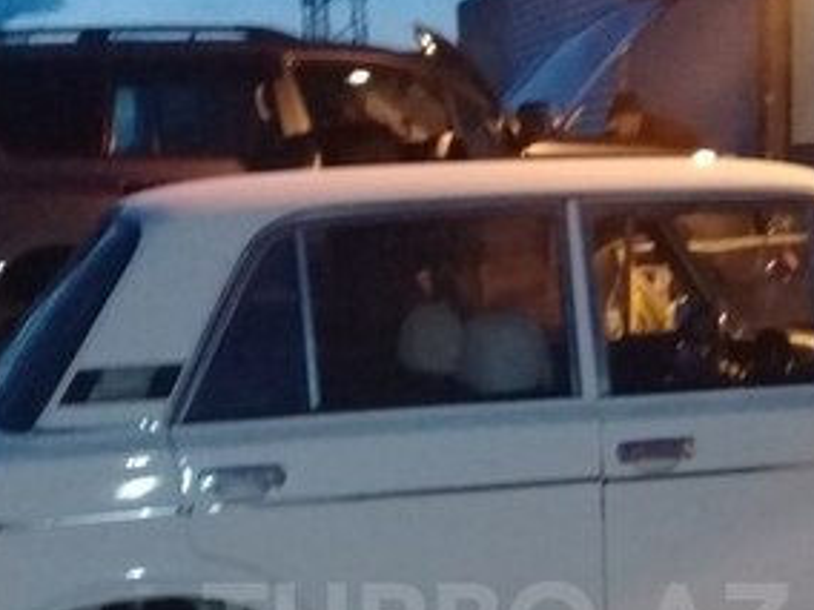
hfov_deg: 27.0
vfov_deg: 19.8
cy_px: 626
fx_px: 1693
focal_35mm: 72
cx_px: 496
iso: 640
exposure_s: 1/17
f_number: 2.2
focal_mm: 3.3
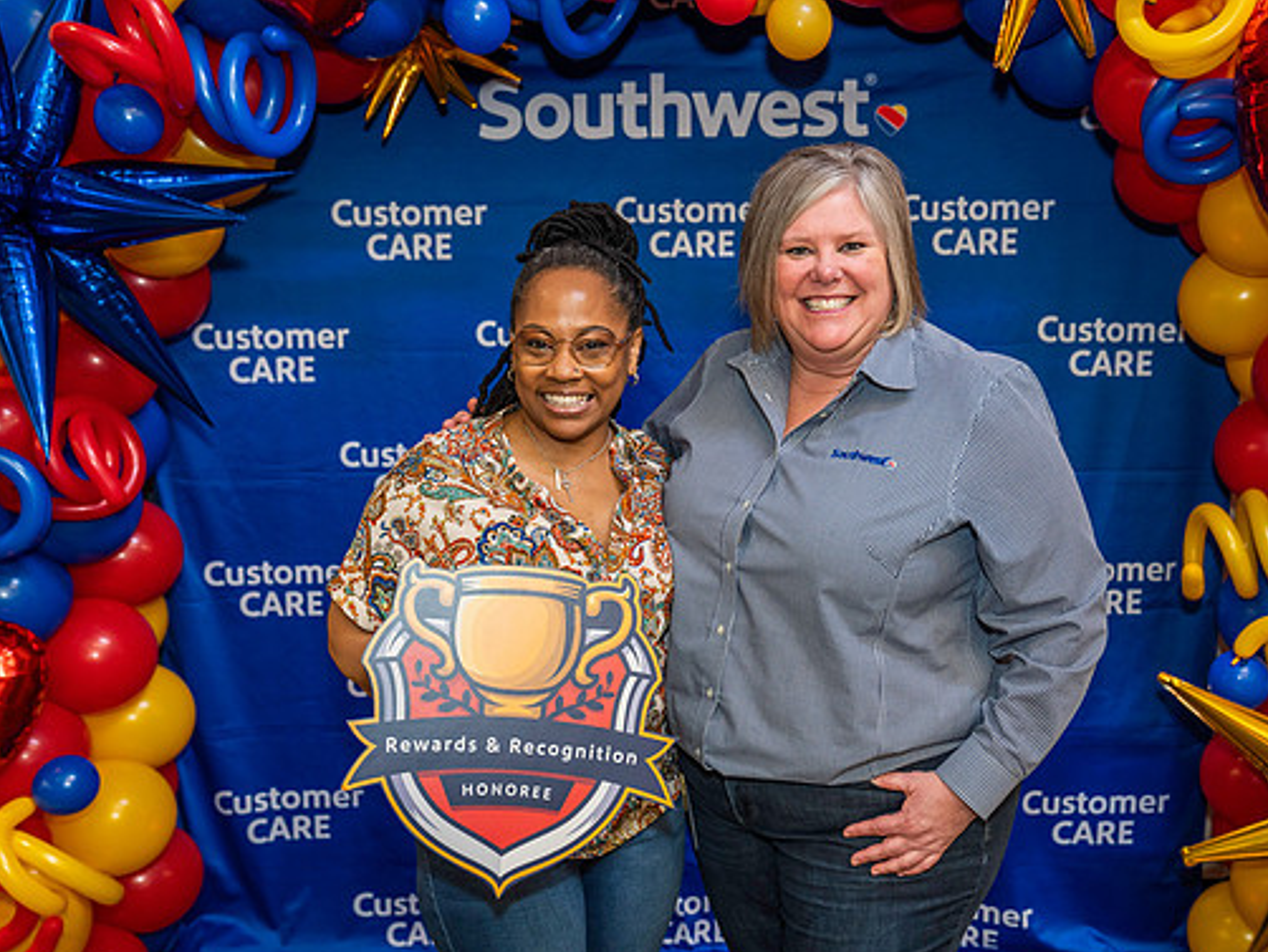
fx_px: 1466
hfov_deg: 46.7
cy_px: 486
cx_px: 690
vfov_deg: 36.0
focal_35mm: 40
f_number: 4
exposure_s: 1/160
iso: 1250
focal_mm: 36
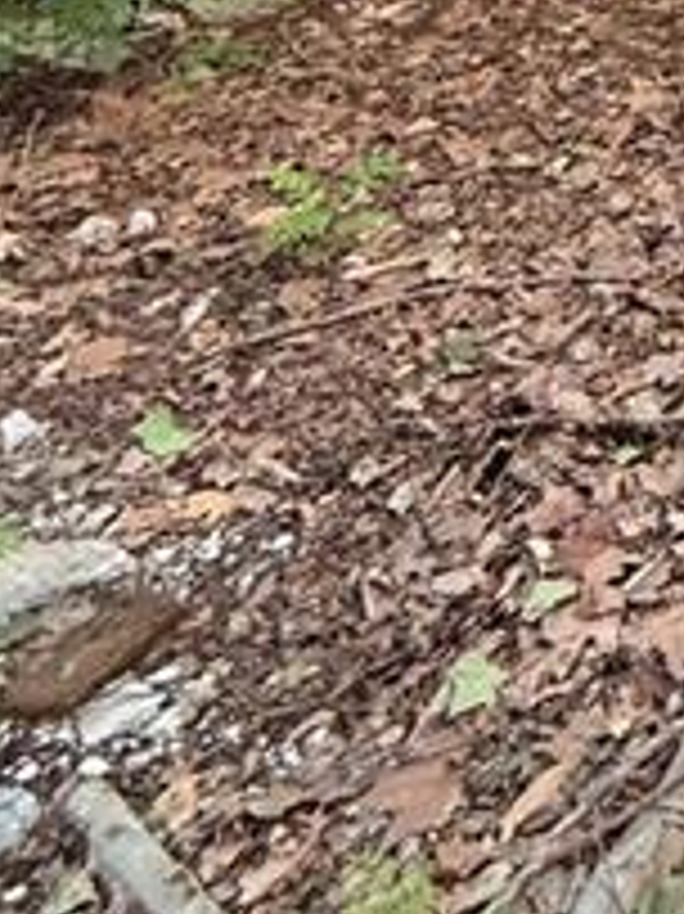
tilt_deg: -0.1
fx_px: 1398
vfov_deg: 25.7
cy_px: -495
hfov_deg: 20.3
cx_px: 1206
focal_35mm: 53
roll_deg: -1.7
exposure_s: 1/60
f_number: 2.2
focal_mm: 2.22
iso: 400
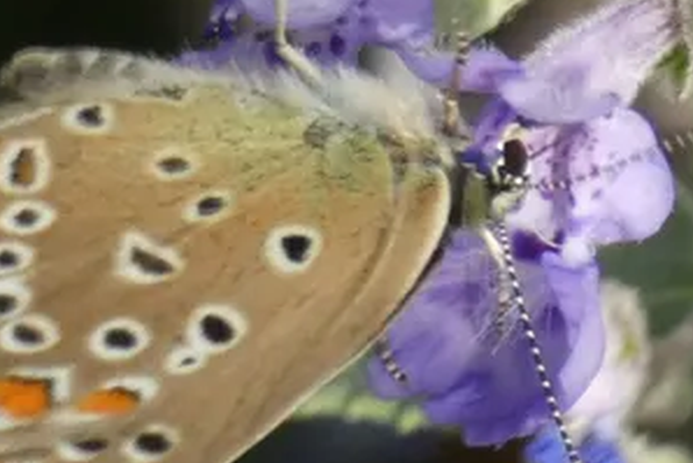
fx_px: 6875
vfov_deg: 3.9
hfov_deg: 5.8
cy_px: 293
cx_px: 367
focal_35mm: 357
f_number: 5.4
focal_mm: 28.8
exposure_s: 1/80
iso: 160
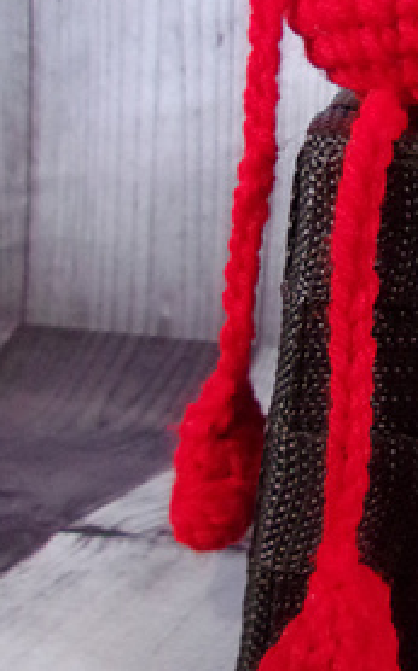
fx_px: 1207
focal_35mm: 66
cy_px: 157
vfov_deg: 30.5
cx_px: 512
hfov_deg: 18.5
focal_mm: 4.9
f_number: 3
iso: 386
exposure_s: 1/34
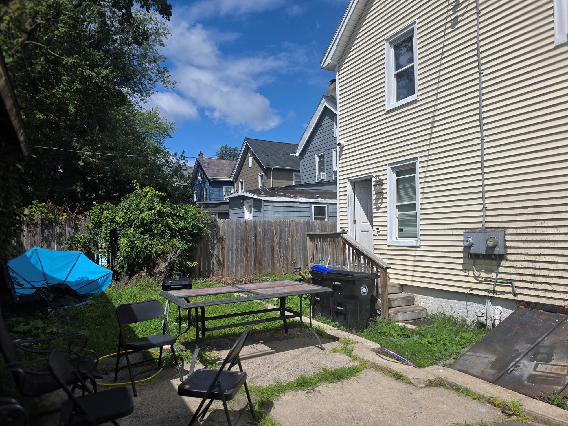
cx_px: 289
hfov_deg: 71.6
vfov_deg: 56.8
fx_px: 394
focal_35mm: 24
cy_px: 221
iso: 64
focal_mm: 6.3
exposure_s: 1/7944
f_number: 1.7
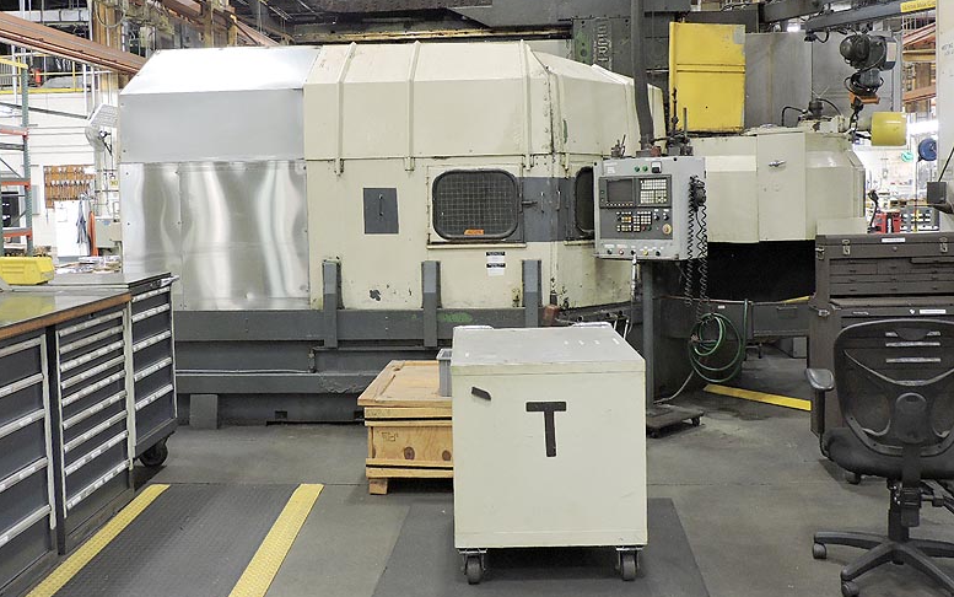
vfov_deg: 35.2
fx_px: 936
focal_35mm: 36
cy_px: 236
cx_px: 464
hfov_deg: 54.0
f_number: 3.2
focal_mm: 5.9
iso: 400
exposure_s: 1/15
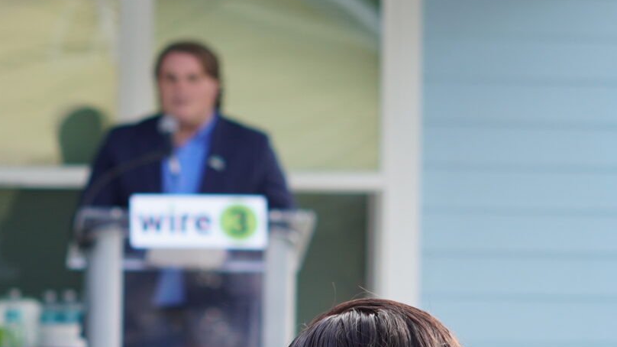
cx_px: 130
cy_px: 409
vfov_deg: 4.9
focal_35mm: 249
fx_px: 4073
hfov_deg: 8.6
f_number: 3.2
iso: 100
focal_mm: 50
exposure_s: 1/200
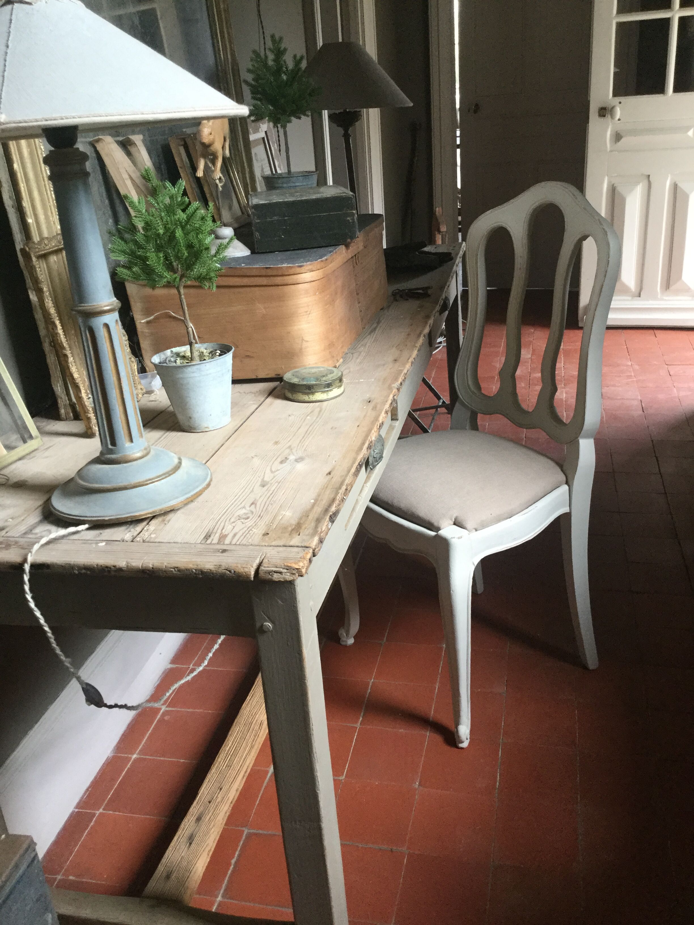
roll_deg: +4.1
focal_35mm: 31
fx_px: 829
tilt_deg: -24.8
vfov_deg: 58.4
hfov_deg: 45.4
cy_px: 462
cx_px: 347
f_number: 2.4
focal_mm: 3.3
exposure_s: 1/33
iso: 64
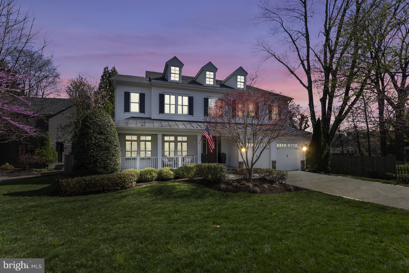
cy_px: 136
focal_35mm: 15
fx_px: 170
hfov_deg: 100.4
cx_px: 204
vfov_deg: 77.3
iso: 320
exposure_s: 1/250
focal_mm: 10
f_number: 4.5
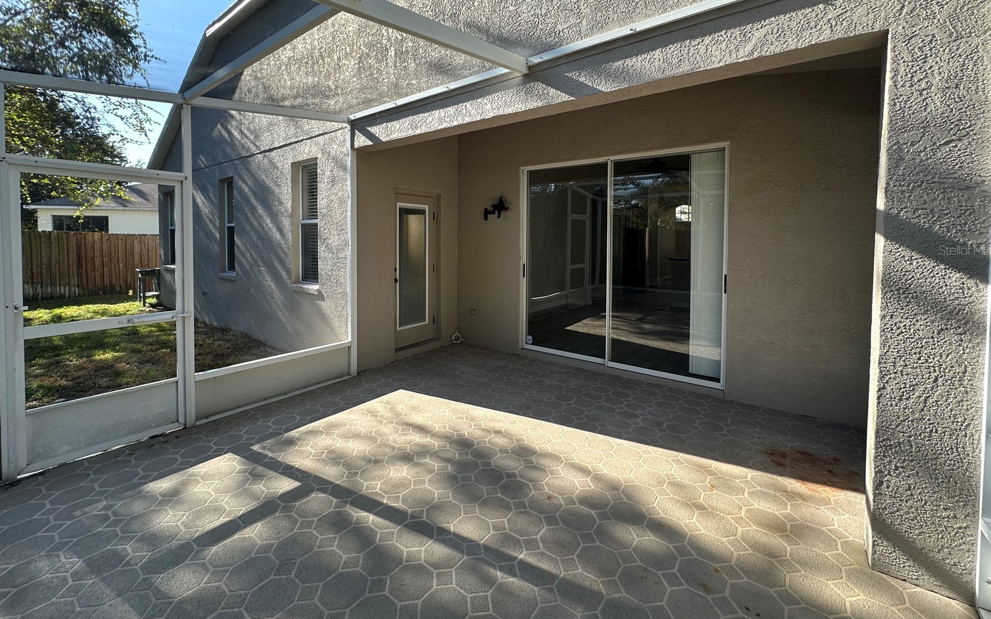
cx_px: 497
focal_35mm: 15
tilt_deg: -0.7
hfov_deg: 101.5
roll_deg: -1.1
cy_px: 250
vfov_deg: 74.0
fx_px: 405
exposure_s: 1/157
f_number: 2.2
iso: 40
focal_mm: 2.22
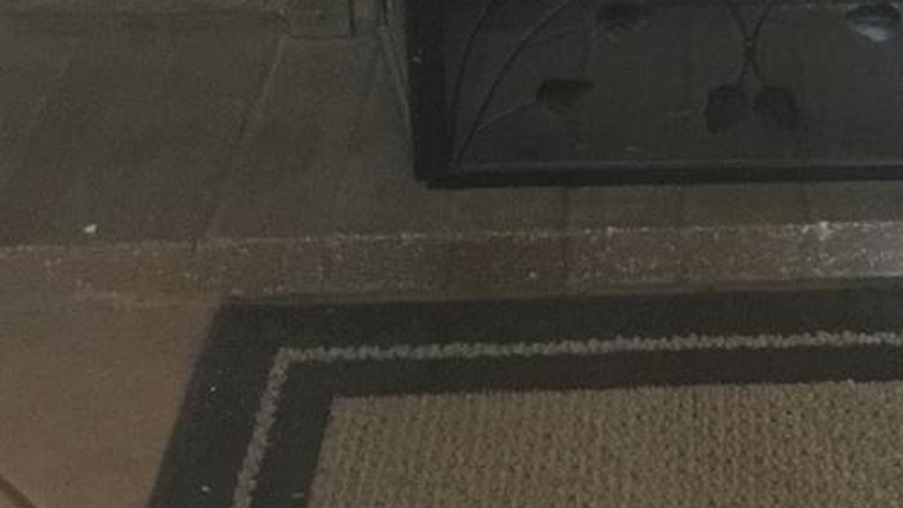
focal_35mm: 95
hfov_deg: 21.9
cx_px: 836
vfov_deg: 11.6
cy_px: -483
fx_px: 2275
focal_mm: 4.15
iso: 160
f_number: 2.2
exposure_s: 1/4
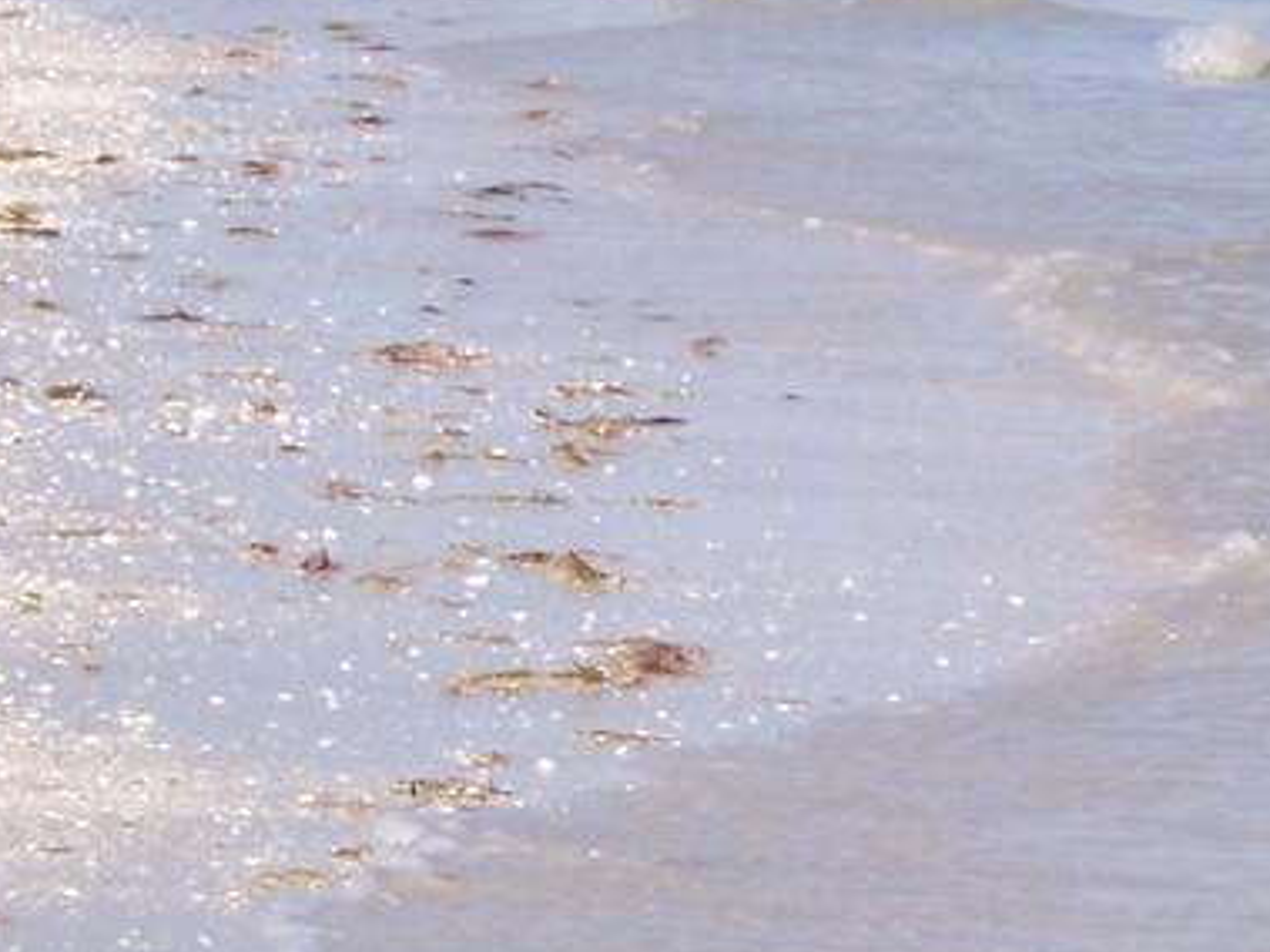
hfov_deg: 8.0
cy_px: 786
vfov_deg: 6.0
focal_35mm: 248
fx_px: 9096
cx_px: 1126
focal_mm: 16.8
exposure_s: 1/180
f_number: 9.5
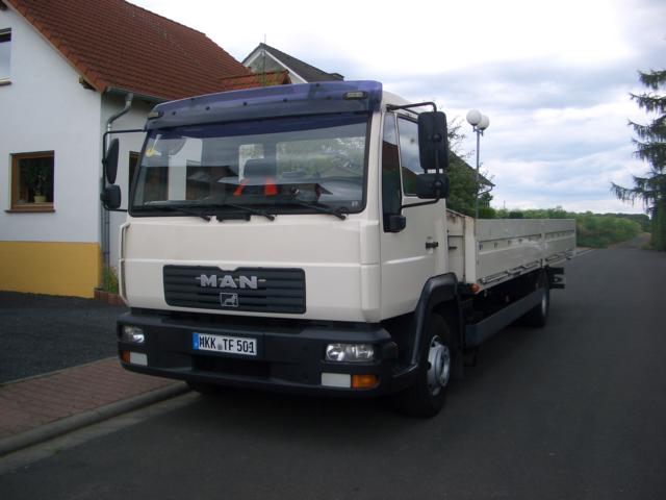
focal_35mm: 35
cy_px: 250
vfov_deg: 40.7
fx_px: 673
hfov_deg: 52.6
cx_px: 333
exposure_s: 1/250
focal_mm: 5.8
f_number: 2.6
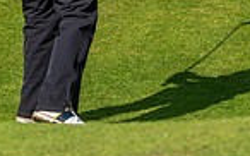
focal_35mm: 382
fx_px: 2601
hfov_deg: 5.5
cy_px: -218
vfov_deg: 3.4
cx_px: 45
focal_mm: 122
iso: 100
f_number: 6.3
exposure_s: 1/800
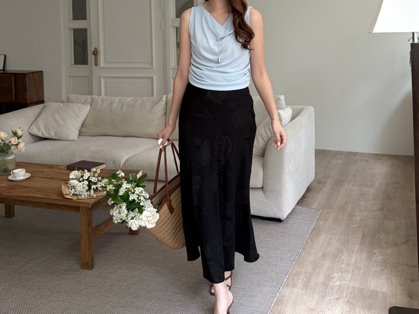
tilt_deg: -2.7
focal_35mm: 35
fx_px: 424
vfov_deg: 39.9
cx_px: 208
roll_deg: +2.1
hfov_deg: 52.6
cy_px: 91
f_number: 1.6
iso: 64
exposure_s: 1/122
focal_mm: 5.96
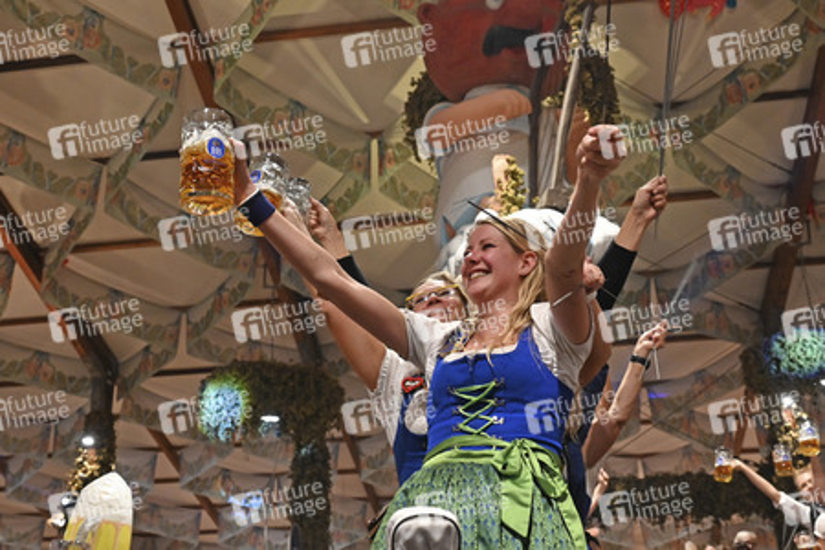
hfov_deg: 47.4
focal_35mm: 41
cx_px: 412
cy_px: 275
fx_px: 940
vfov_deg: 32.6
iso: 3200
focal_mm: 27.5
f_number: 4.2
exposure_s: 1/80
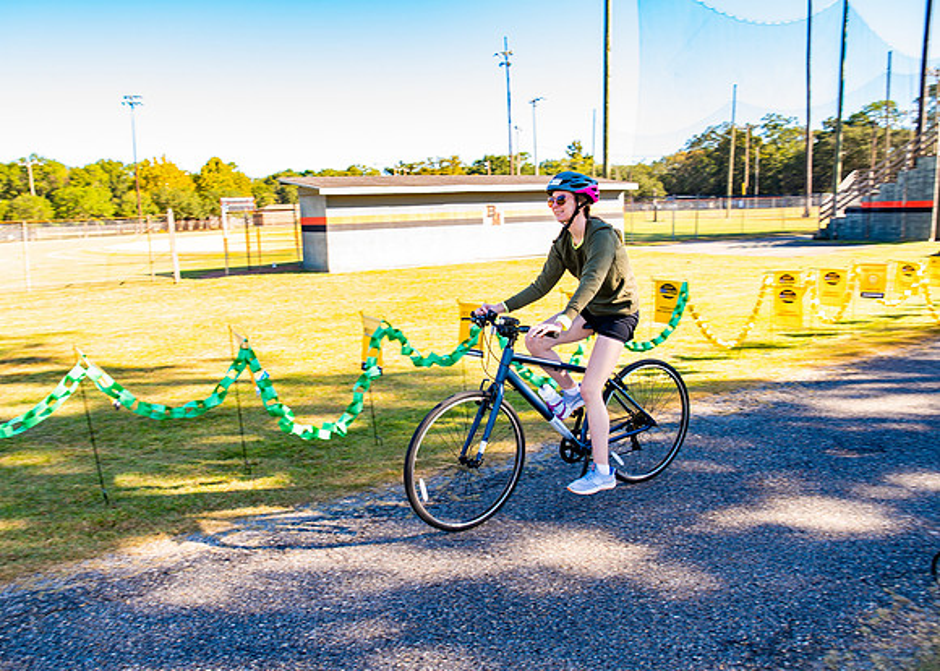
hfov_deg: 64.7
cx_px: 445
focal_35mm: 28
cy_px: 348
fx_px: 741
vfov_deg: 48.7
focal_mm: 24
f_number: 2.8
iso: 100
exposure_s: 1/200
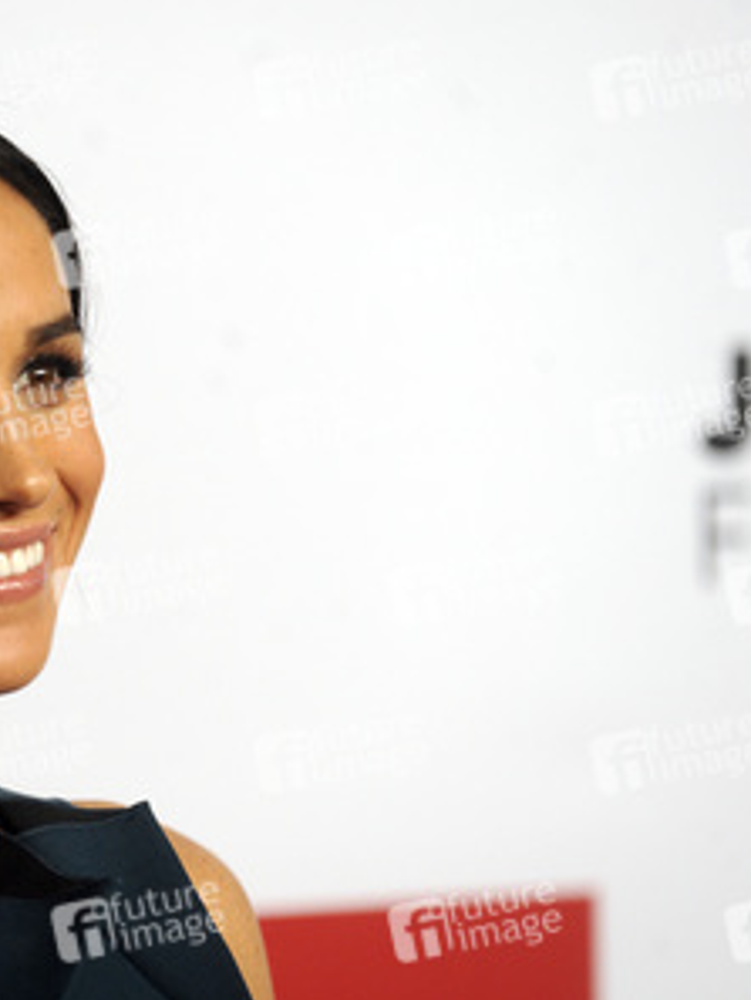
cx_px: 47
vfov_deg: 6.8
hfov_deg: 5.1
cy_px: 502
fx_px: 8412
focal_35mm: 291
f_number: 5.6
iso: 1600
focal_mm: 200
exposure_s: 1/400
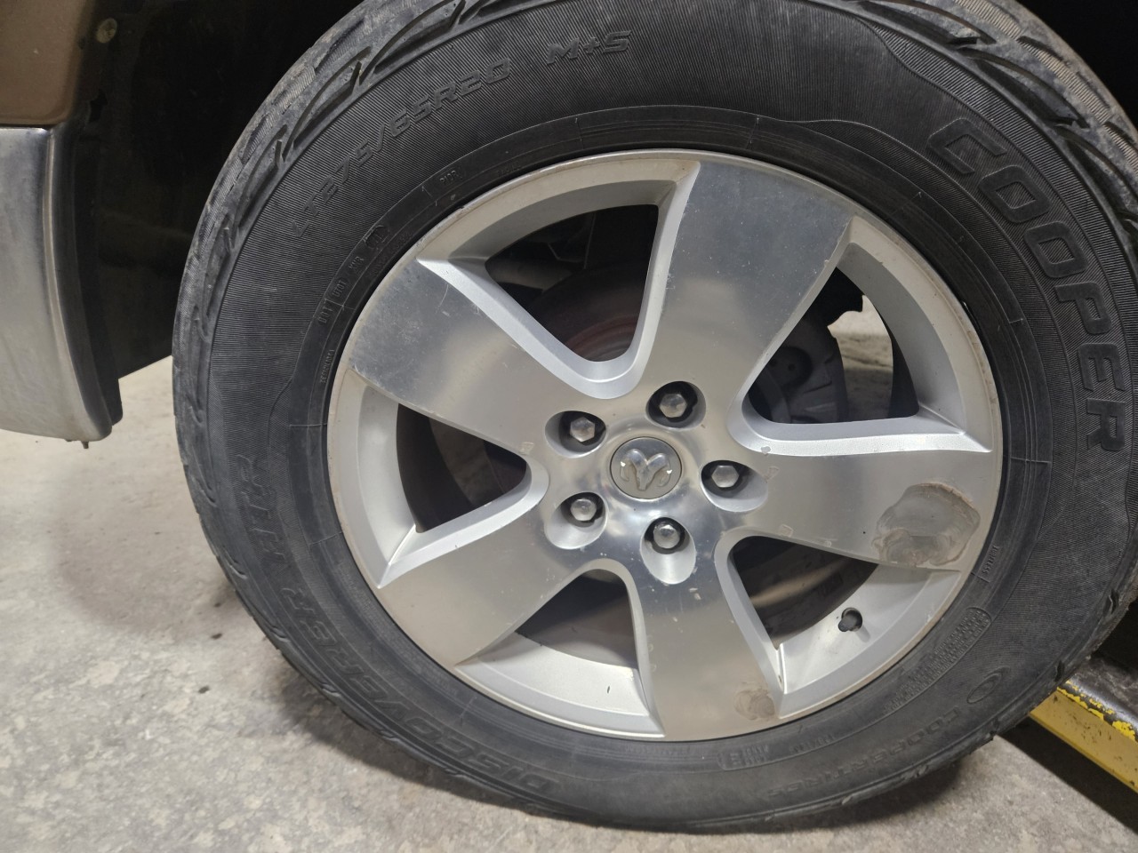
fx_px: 756
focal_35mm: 23
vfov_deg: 58.9
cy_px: 426
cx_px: 569
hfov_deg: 73.9
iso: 640
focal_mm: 5.4
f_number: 1.8
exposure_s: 1/40
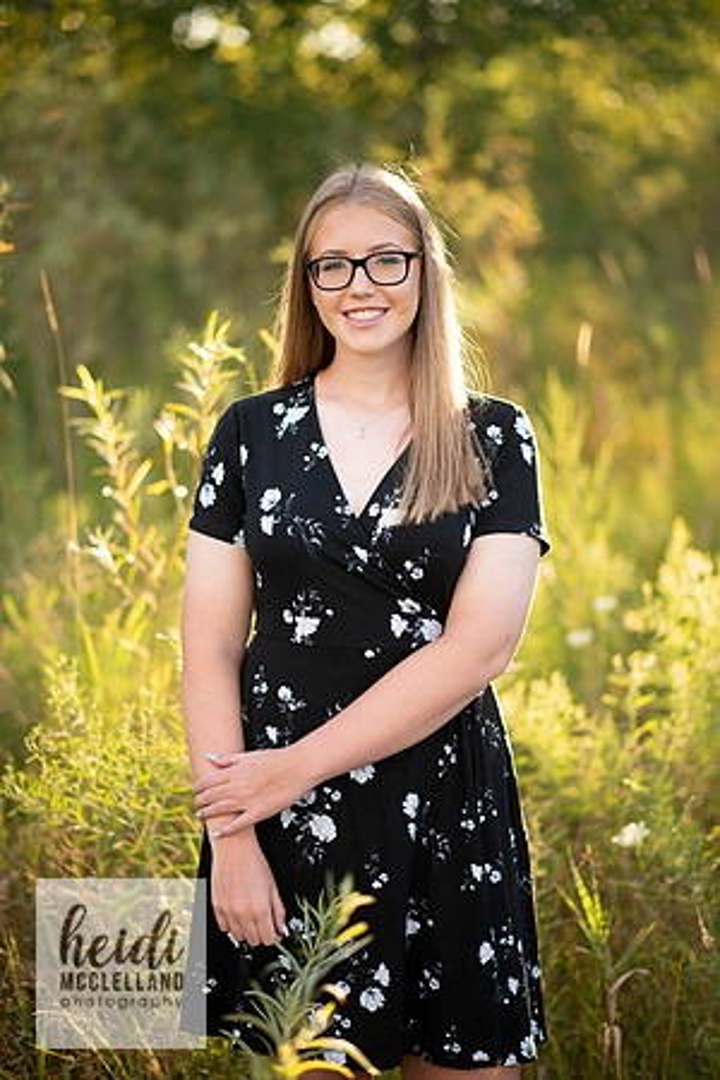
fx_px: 2550
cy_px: 540
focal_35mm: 85
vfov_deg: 23.9
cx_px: 360
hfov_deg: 16.1
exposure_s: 1/400
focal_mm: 85
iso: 125
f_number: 1.8
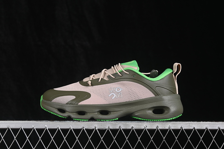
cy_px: 74
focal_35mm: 75
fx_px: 467
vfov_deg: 18.2
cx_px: 112
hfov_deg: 27.0
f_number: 7.1
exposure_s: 1/80
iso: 160
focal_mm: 50
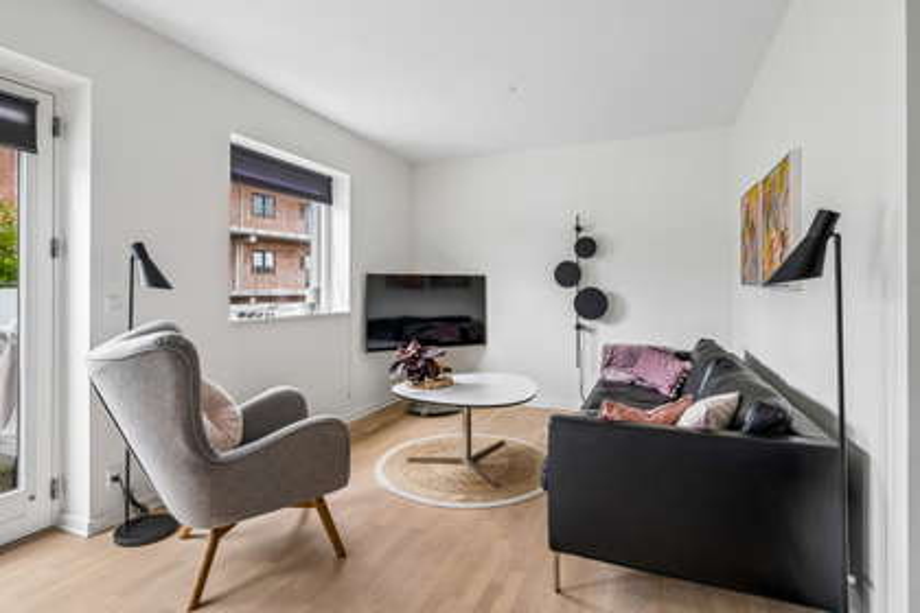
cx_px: 460
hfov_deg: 91.6
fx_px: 447
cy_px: 306
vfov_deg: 68.9
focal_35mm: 18
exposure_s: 1/50
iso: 640
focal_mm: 17.5
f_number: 9
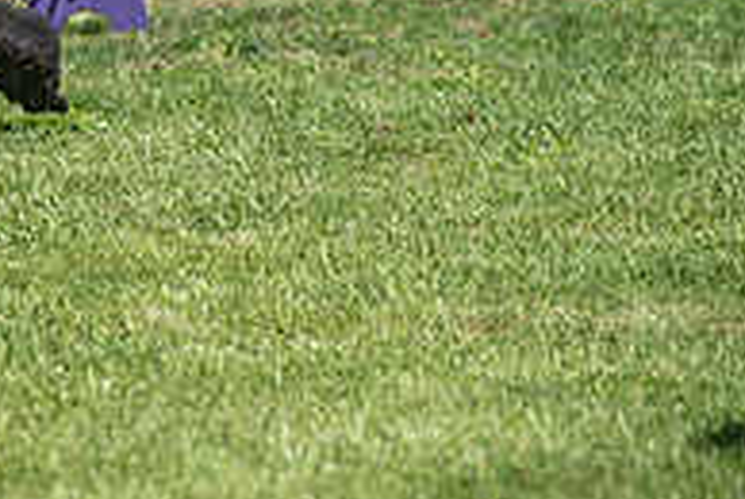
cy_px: -79
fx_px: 8352
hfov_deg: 5.1
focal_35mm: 403
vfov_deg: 3.4
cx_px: -323
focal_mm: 135
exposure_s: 1/1000
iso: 200
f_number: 5
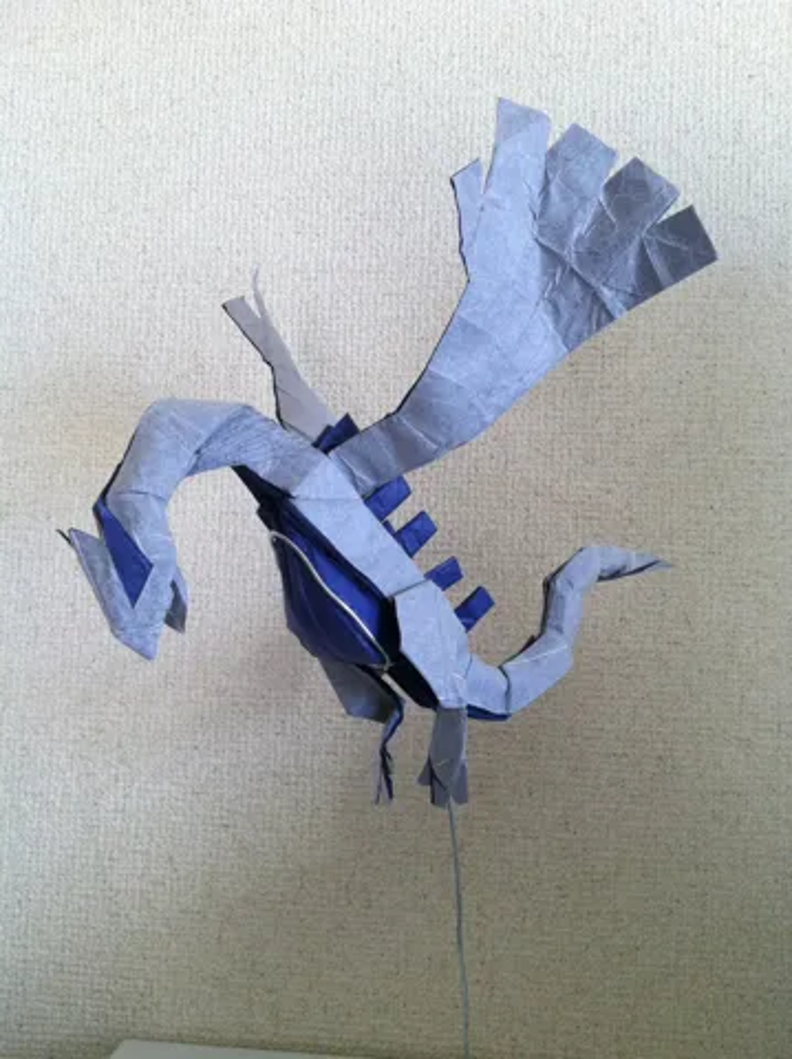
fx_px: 1070
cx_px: 396
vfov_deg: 52.7
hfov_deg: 40.6
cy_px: 530
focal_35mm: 35
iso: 125
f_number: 2.8
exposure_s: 1/120
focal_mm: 3.85
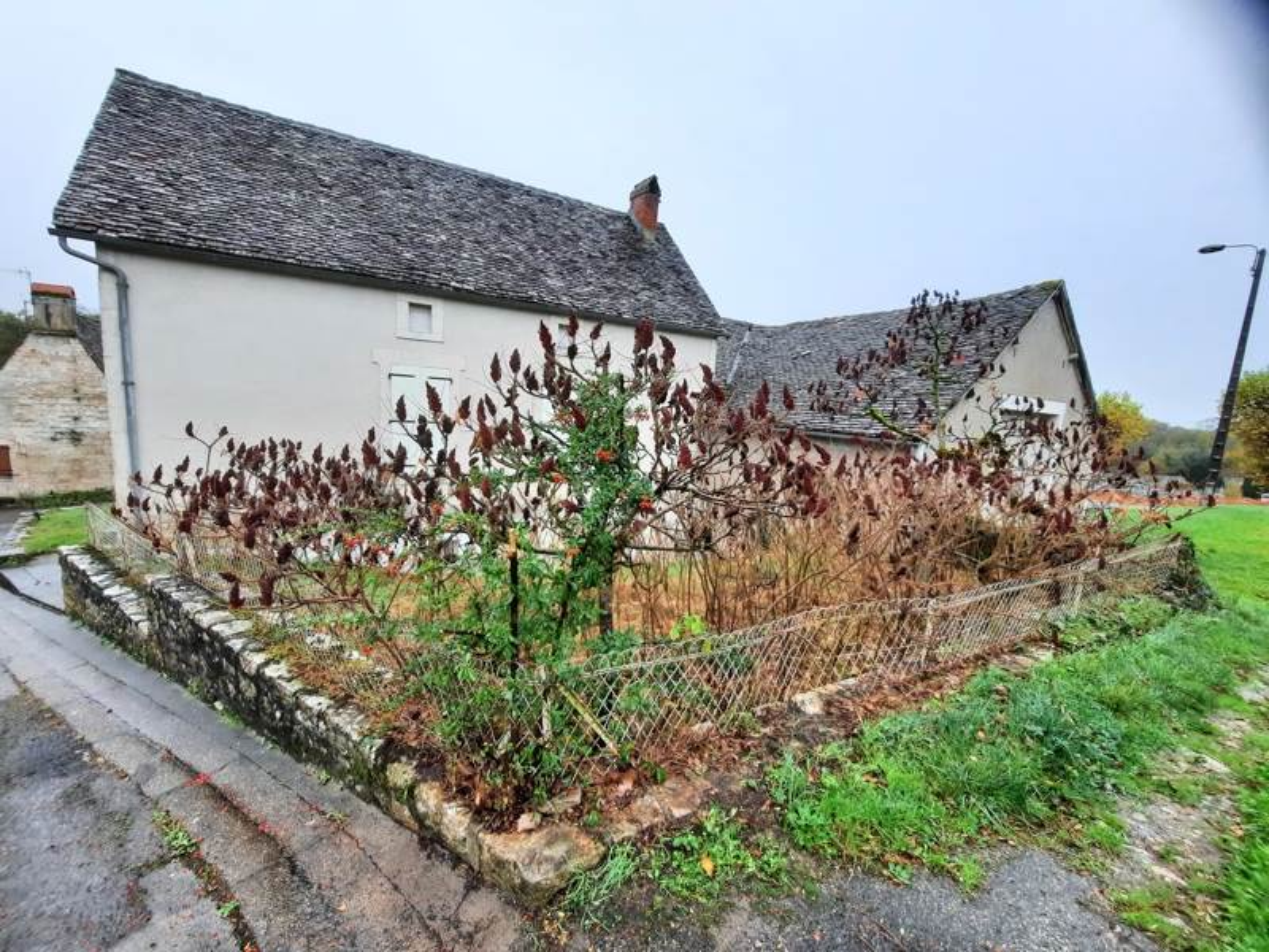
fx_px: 477
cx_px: 634
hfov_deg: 106.2
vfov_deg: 89.9
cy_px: 476
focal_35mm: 13
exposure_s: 1/100
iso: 64
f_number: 2.2
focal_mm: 1.74
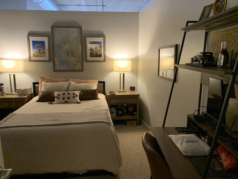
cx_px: 119
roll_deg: +1.6
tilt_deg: -11.9
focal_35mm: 26
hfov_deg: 67.3
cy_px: 90
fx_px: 179
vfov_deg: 53.1
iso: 320
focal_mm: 4.25
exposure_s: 1/60
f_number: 1.8
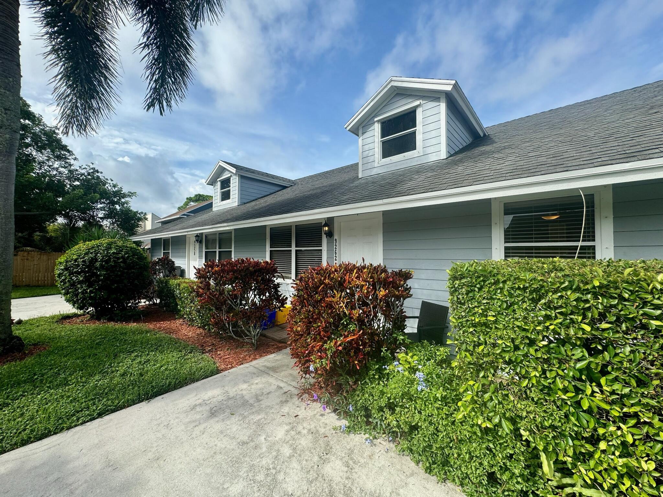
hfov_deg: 102.1
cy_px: 248
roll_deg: +0.1
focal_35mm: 14
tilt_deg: +1.0
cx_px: 332
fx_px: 268
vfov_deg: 85.7
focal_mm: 2.22
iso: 50
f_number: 2.2
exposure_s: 1/1178
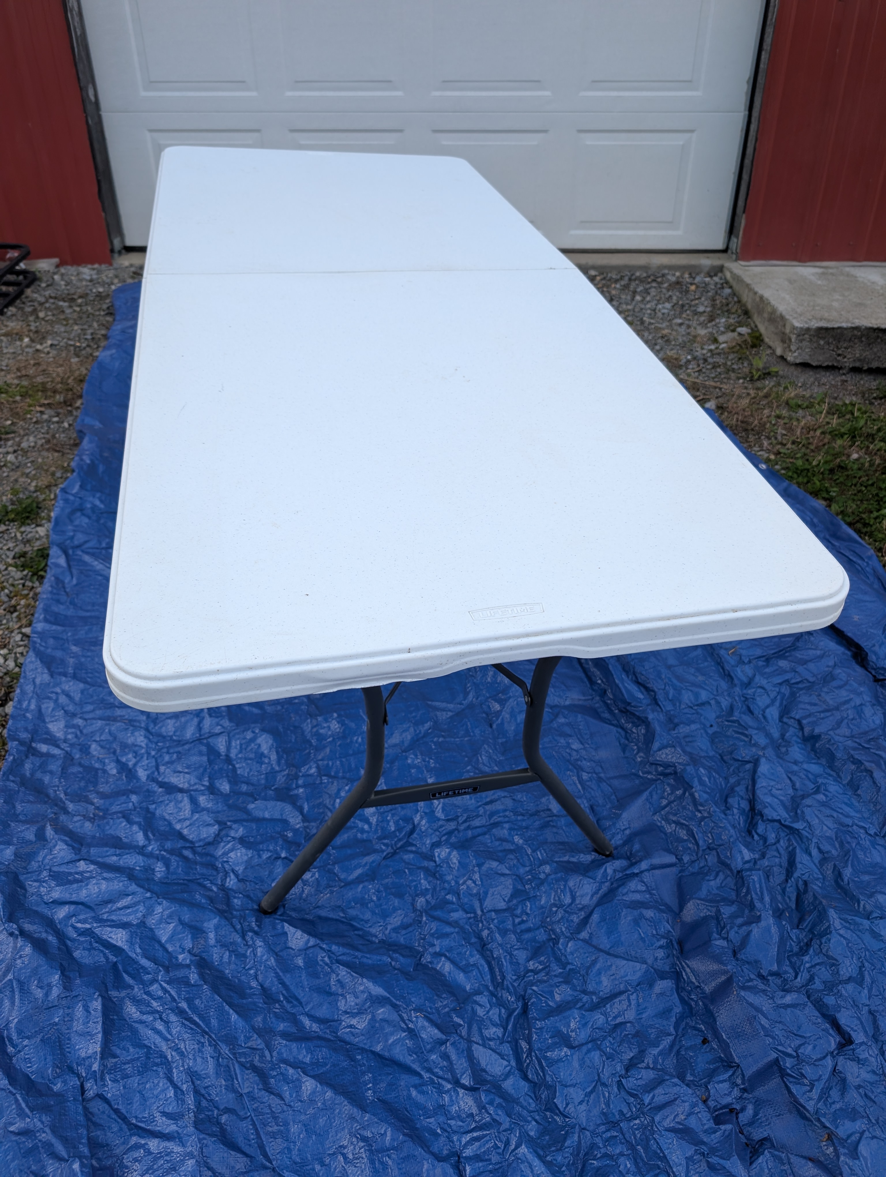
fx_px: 817
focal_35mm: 24
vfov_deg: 71.5
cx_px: 443
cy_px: 588
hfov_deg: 56.9
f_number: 1.68
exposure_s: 1/588
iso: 33
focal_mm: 6.9
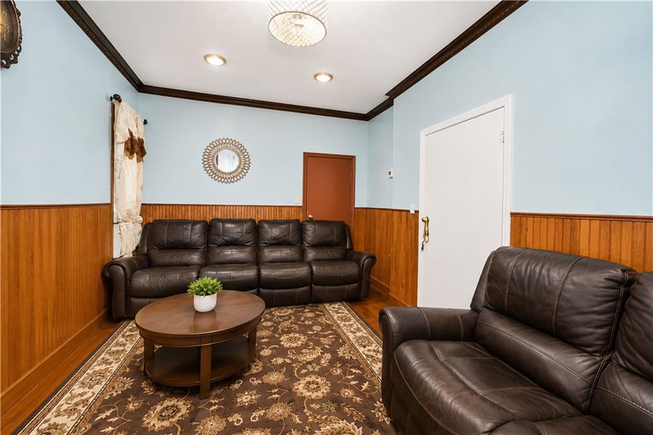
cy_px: 218
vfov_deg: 77.3
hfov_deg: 100.4
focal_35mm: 15
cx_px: 326
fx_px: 272
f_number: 7.1
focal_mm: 10
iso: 2000
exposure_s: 1/80
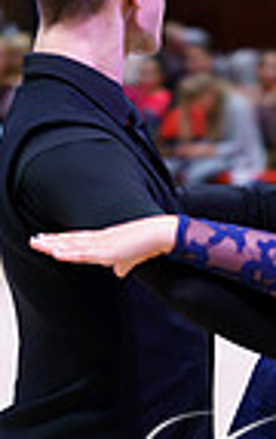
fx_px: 2682
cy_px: 550
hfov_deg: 5.8
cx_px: 454
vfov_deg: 9.2
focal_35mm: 224
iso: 2000
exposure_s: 1/200
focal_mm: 70
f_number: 2.8
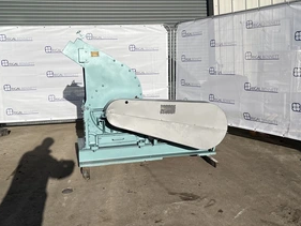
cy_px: 101
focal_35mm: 37
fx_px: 322
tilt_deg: -4.1
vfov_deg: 38.6
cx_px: 149
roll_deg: +3.0
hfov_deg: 50.1
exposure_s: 1/6897
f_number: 1.6
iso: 50
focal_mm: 5.1
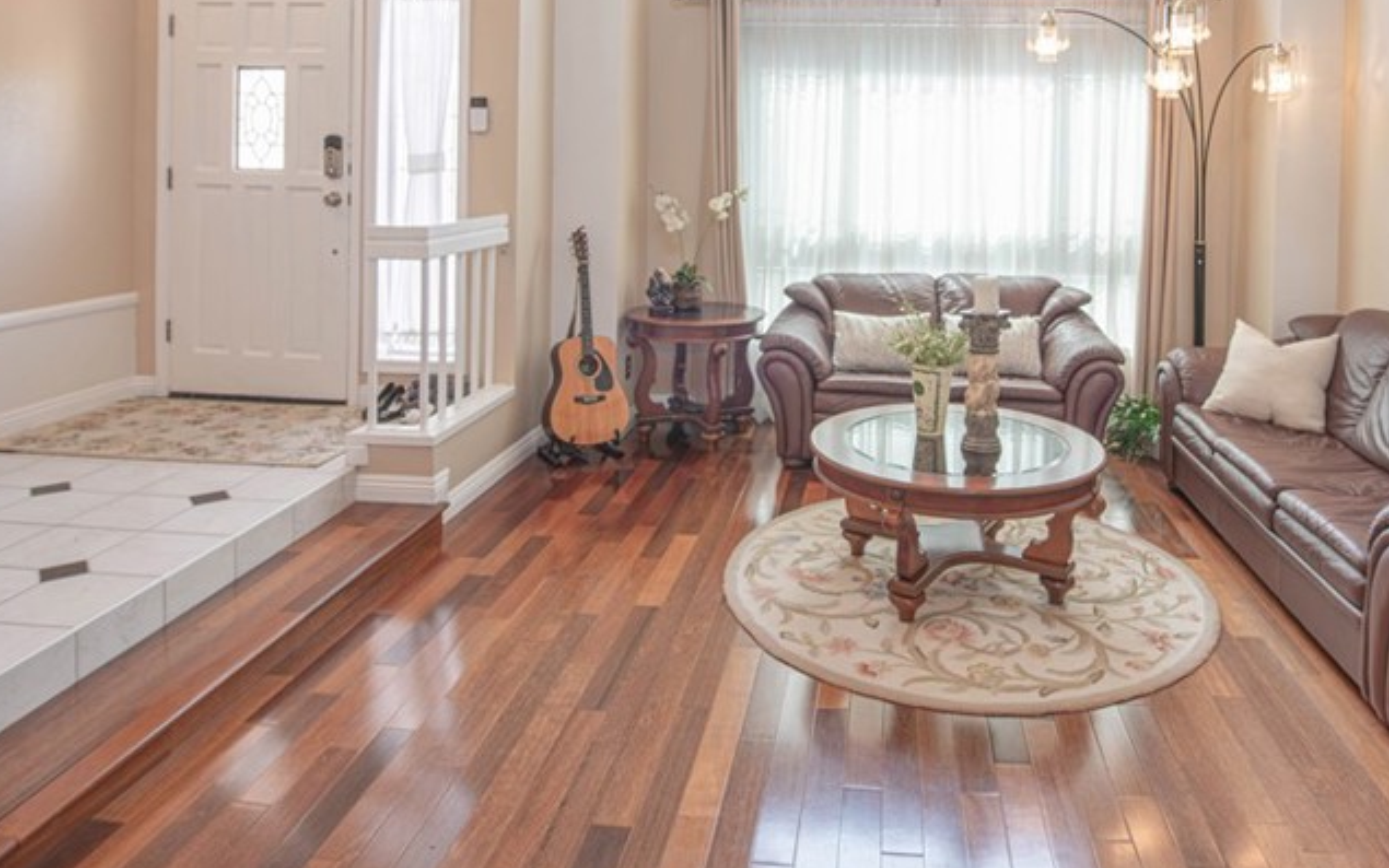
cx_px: 844
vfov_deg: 49.0
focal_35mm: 23
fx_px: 871
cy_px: 139
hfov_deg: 76.1
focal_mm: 14
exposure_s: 1/15
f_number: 8
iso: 160
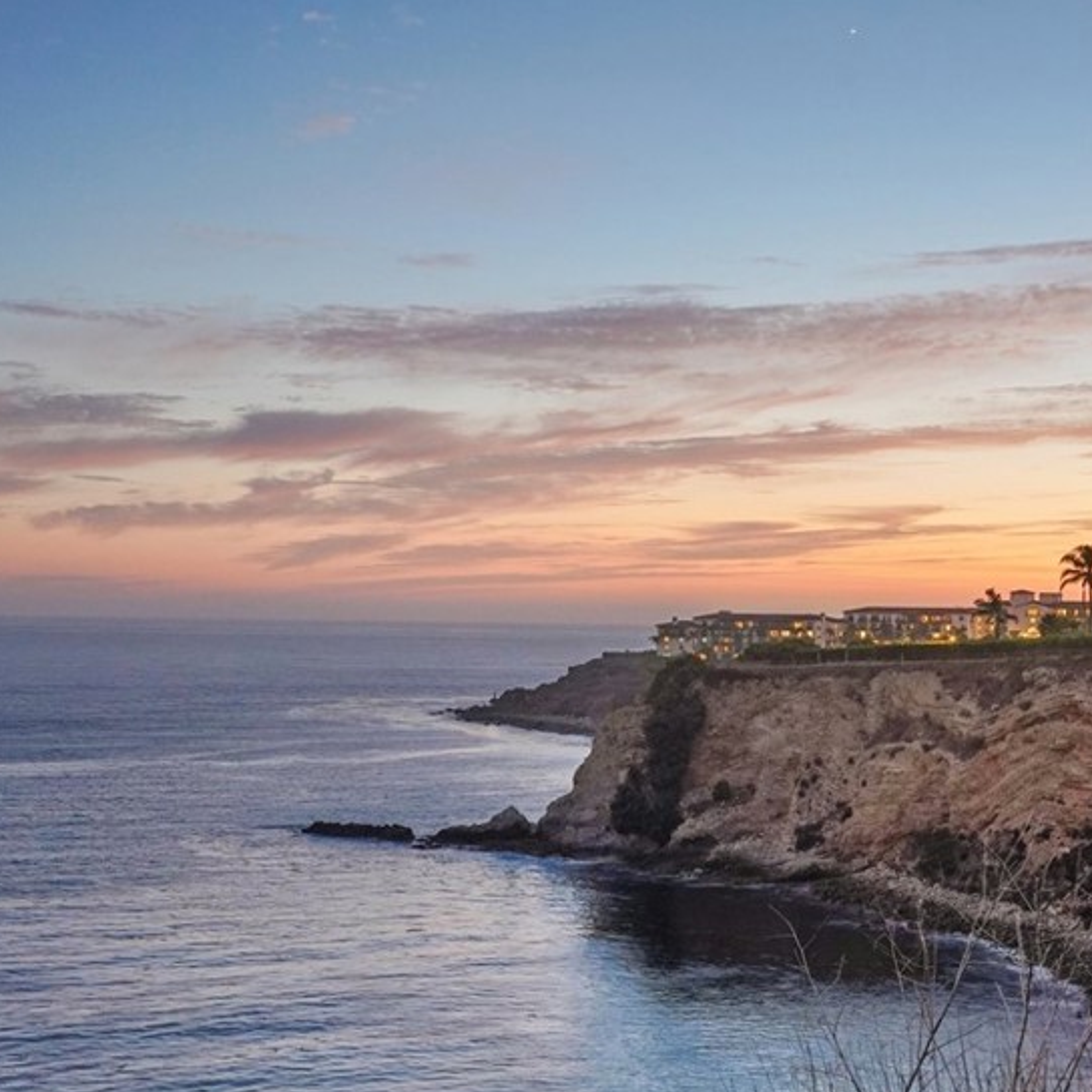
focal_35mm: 56
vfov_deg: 30.5
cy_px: 614
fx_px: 1999
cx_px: 532
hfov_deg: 30.6
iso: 1600
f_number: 8
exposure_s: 1/3.33
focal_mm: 35
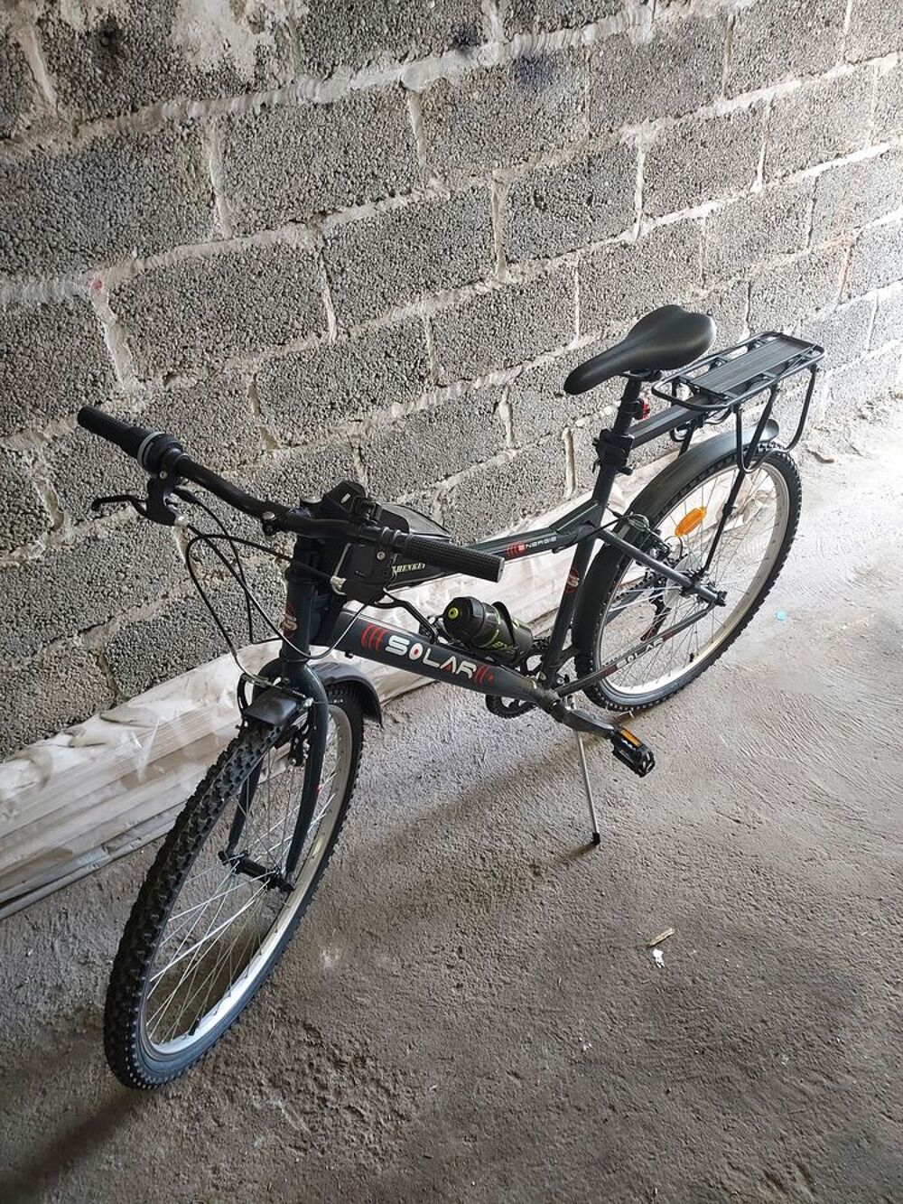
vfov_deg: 71.6
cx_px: 452
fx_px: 835
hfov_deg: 56.8
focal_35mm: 24
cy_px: 602
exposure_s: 1/50
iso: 320
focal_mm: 4.6
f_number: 1.8
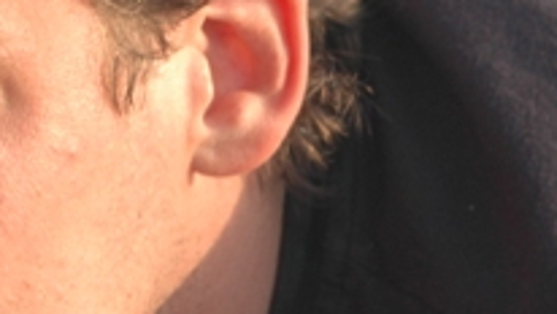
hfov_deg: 6.3
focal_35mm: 342
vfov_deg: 3.6
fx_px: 5052
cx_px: -116
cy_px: 184
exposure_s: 1/160
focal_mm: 70
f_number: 6.3
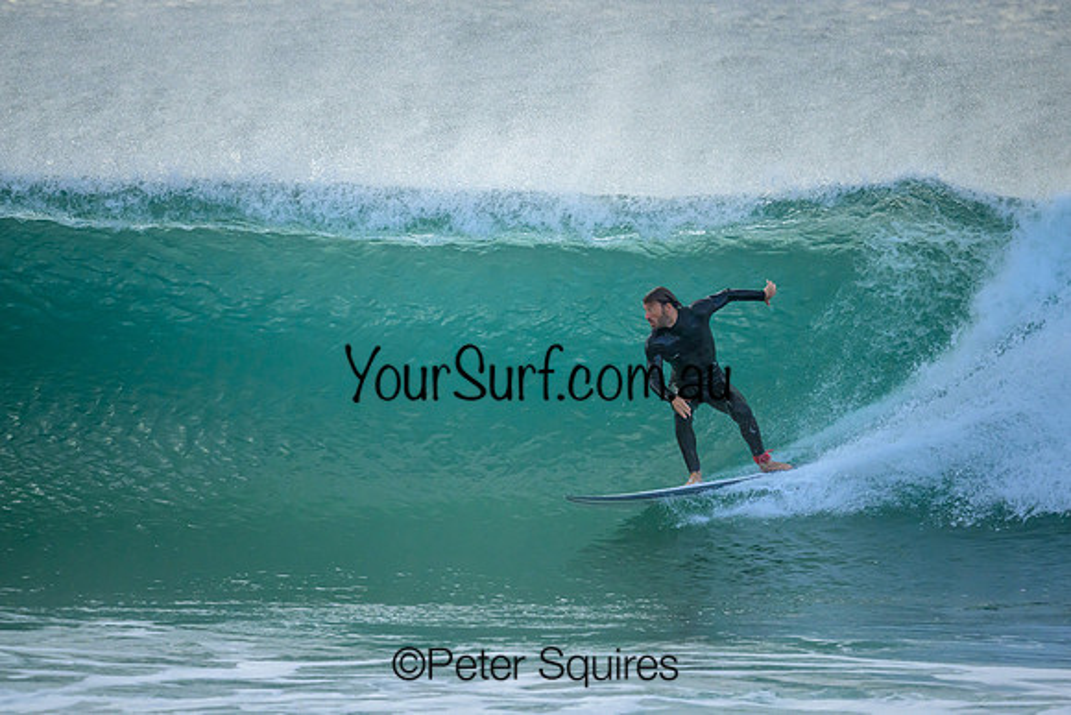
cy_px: 358
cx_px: 536
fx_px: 23804
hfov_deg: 2.6
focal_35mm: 800
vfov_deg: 1.7
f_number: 6.3
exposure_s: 1/2500
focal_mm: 800
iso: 2800
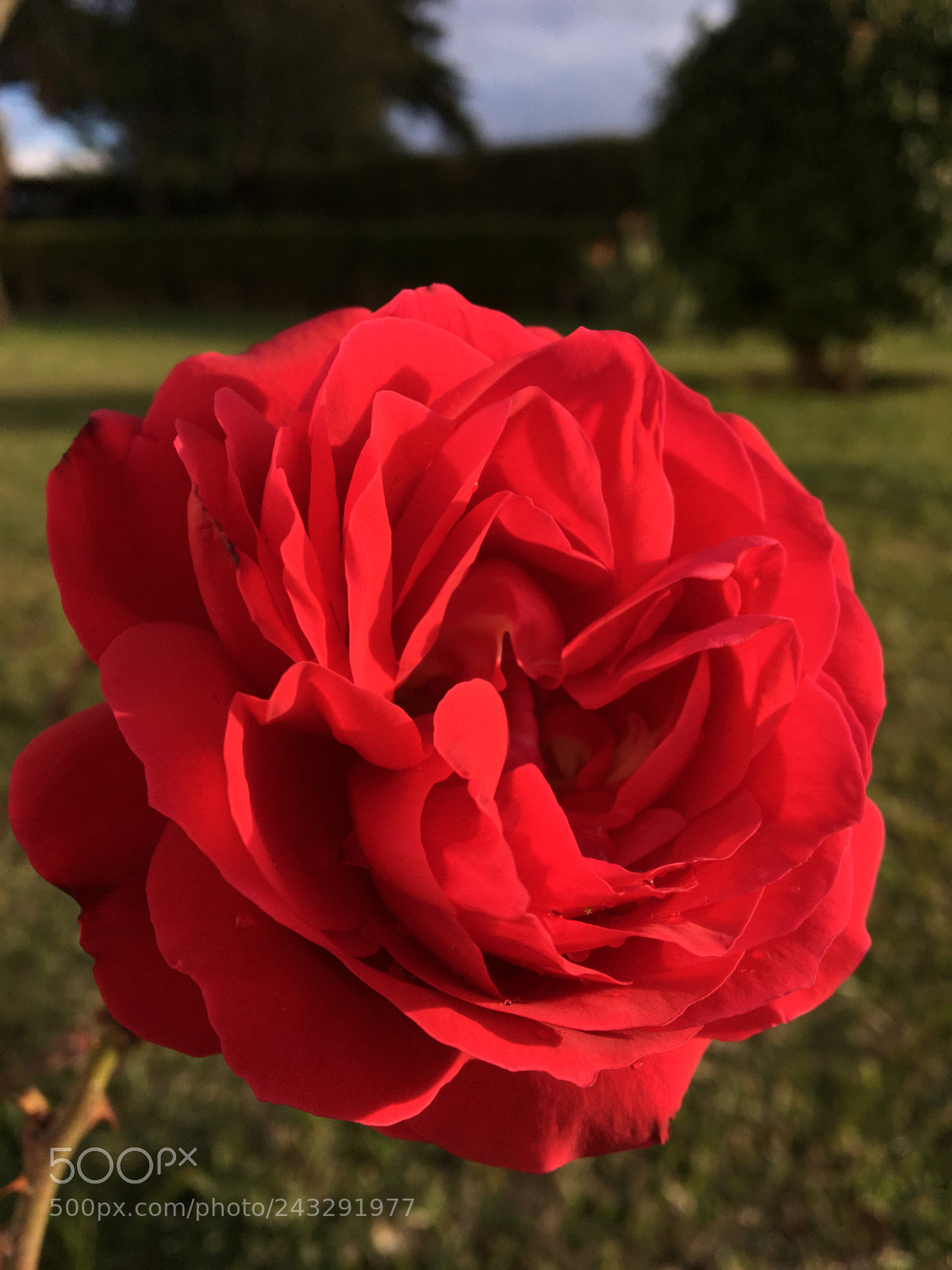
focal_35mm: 29
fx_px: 1063
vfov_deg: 61.7
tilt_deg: -18.4
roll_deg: +0.6
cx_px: 476
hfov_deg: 48.2
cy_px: 635
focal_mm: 4.15
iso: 25
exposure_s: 1/1637
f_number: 2.2
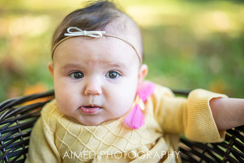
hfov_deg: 39.6
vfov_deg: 27.0
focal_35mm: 50
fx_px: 339
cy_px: 82
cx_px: 122
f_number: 1.6
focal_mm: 50
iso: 64
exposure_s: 1/320
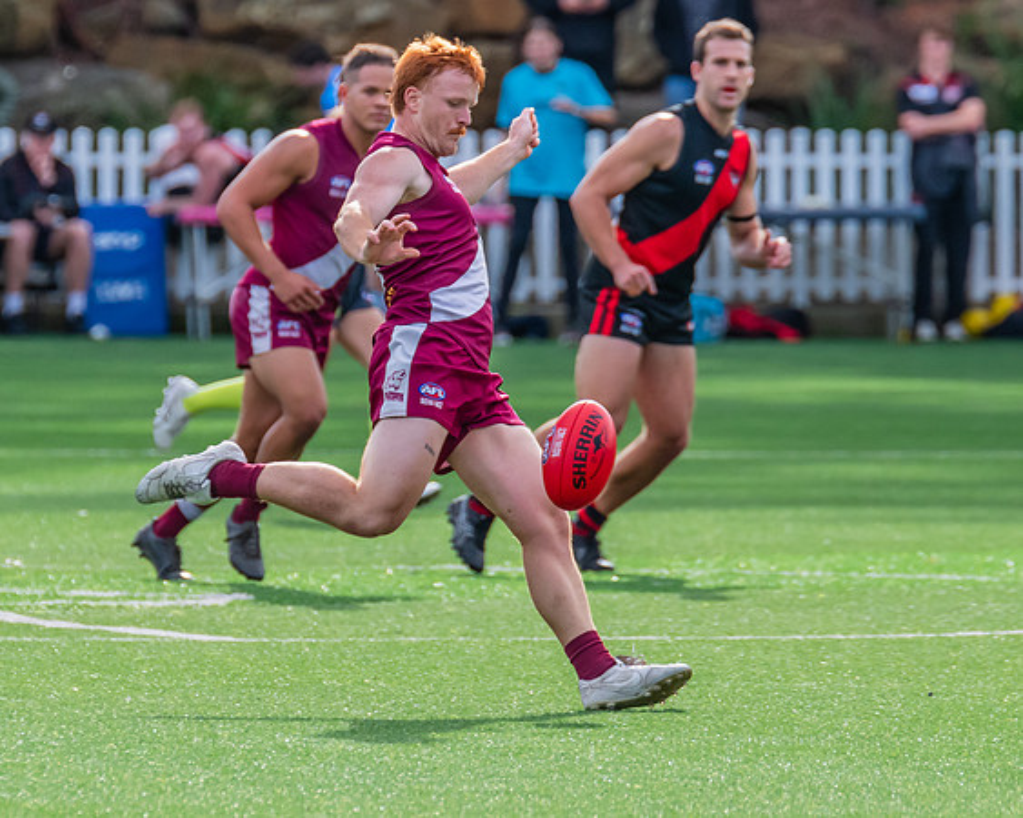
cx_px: 411
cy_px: 363
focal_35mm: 860
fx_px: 26018
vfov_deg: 1.8
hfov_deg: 2.3
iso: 800
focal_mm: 420
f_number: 7.1
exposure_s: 1/1250
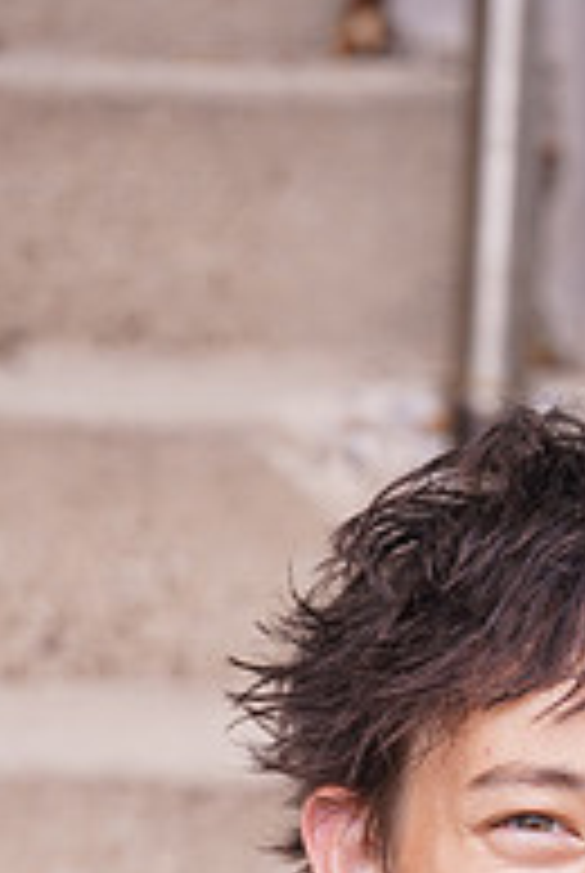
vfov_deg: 5.7
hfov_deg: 3.8
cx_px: 574
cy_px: 1260
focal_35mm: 361
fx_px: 8767
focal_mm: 121
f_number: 5
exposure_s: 1/100
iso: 100
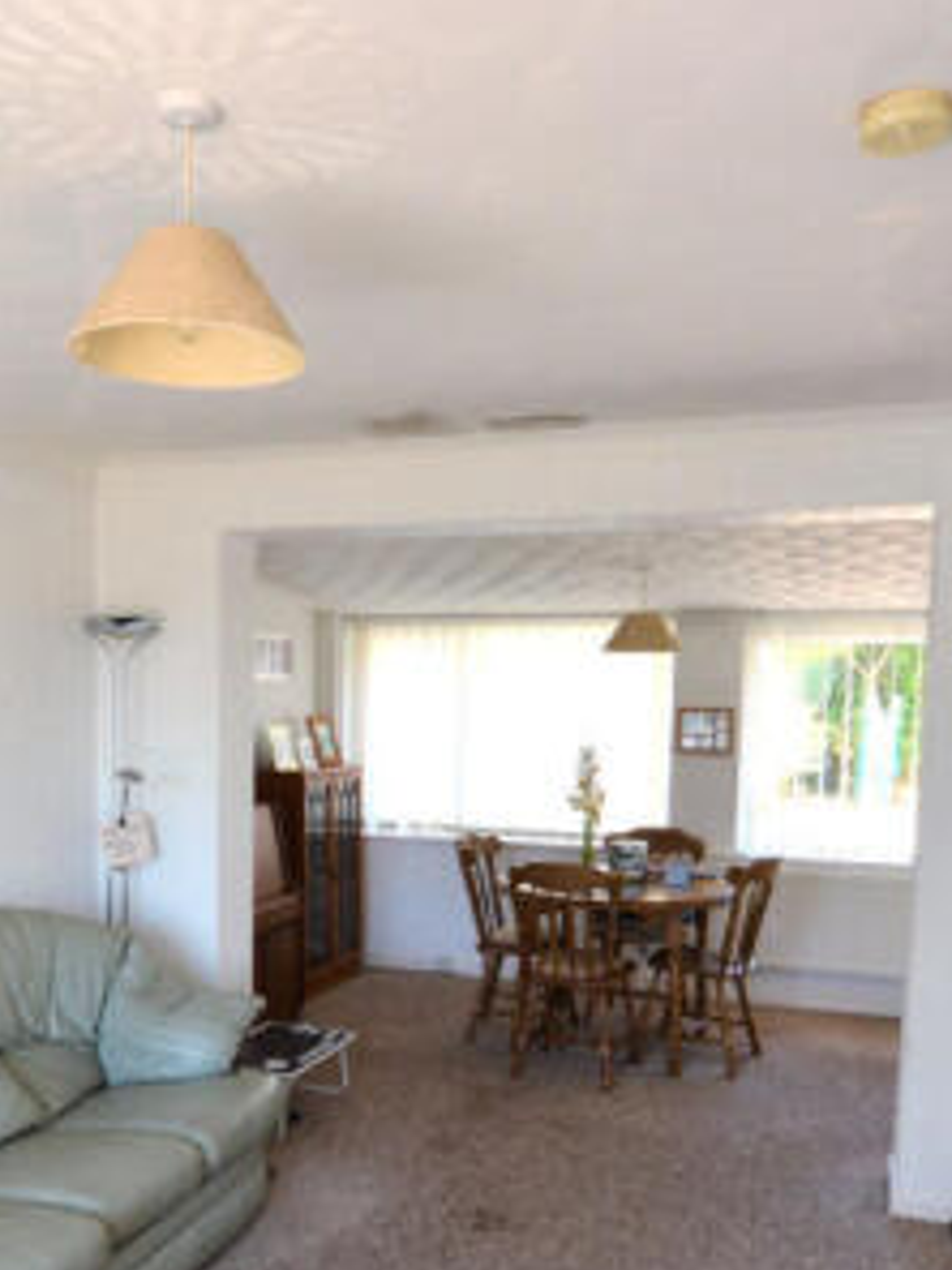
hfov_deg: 43.9
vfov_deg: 55.9
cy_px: 822
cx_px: 373
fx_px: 1173
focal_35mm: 32
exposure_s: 1/80
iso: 400
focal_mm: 10
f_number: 8
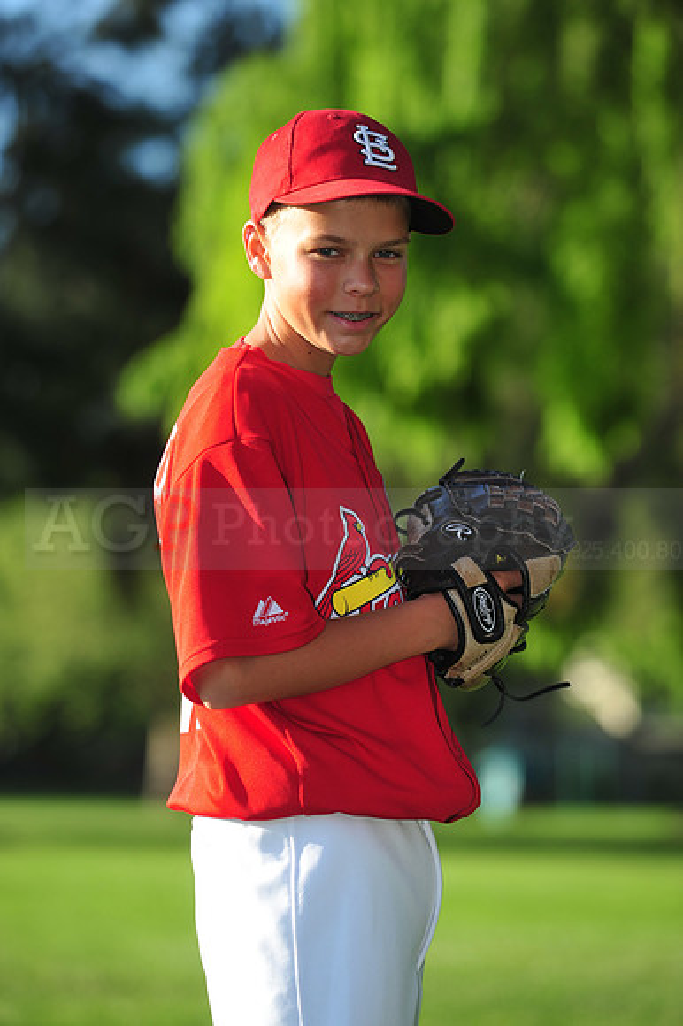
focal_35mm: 175
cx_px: 342
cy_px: 513
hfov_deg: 7.8
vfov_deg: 11.8
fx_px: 4986
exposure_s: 1/800
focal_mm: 175
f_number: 5
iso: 200
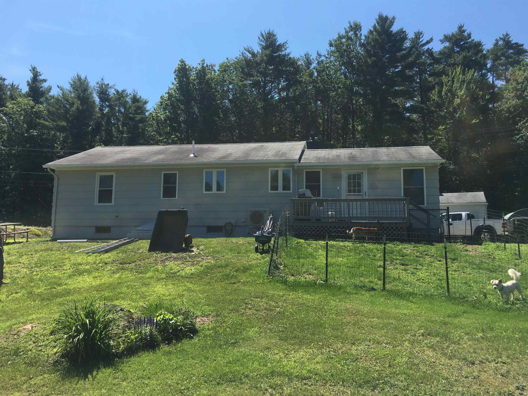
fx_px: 442
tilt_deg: +8.5
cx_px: 264
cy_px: 198
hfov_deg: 61.7
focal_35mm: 29
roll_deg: -0.6
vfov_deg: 48.2
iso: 25
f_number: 2.2
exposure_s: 1/1451
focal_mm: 4.15
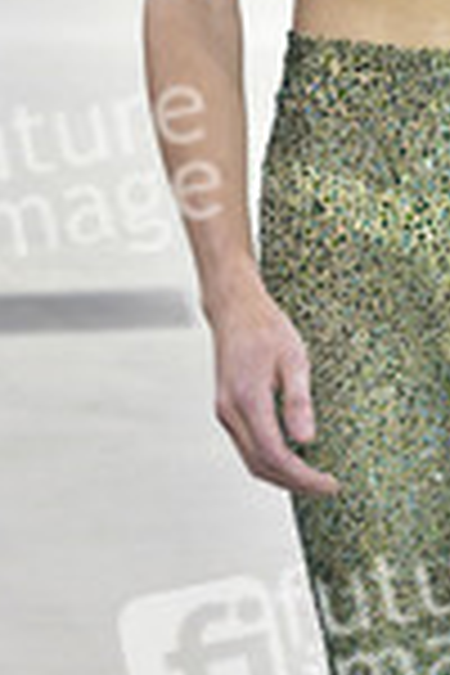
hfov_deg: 3.9
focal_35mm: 351
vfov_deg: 5.9
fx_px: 6581
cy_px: -32
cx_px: 482
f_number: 6.3
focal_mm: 110
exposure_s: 1/320
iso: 2500
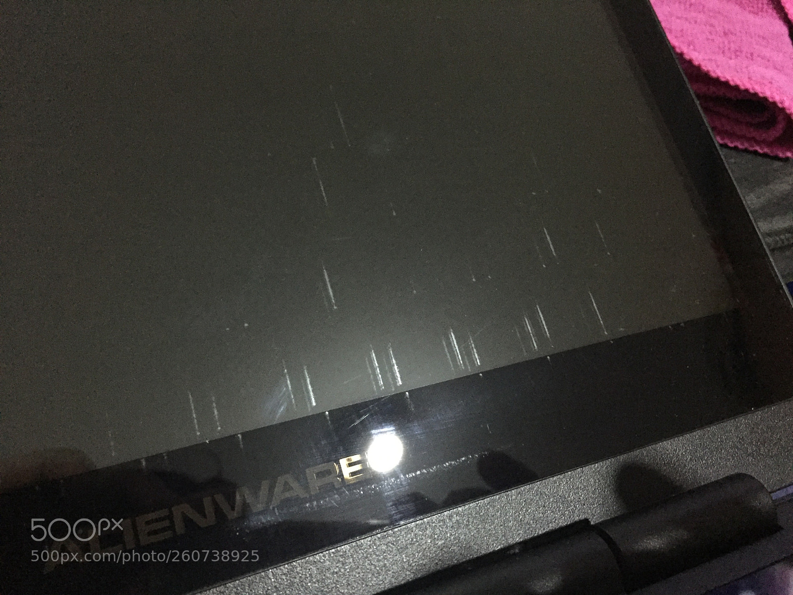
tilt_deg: -42.2
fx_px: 664
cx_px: 396
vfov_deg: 48.2
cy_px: 298
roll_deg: -5.4
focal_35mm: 29
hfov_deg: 61.7
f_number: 2.2
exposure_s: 1/15
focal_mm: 4.15
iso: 1250
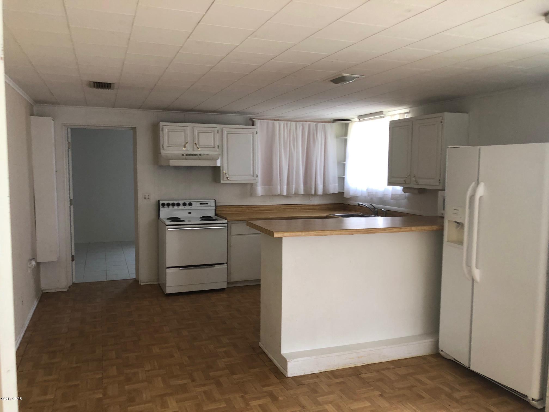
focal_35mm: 29
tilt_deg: -5.9
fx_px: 460
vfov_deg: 48.2
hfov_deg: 61.7
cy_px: 206
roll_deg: -0.3
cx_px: 274
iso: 40
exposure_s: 1/17
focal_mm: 3.99
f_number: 1.8
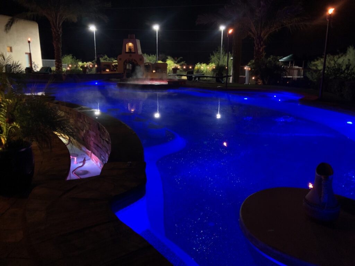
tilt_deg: -13.9
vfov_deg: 49.7
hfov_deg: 63.4
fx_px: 287
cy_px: 133
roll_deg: +0.1
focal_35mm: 28
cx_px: 178
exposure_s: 1/15
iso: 250
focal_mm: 4
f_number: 1.8
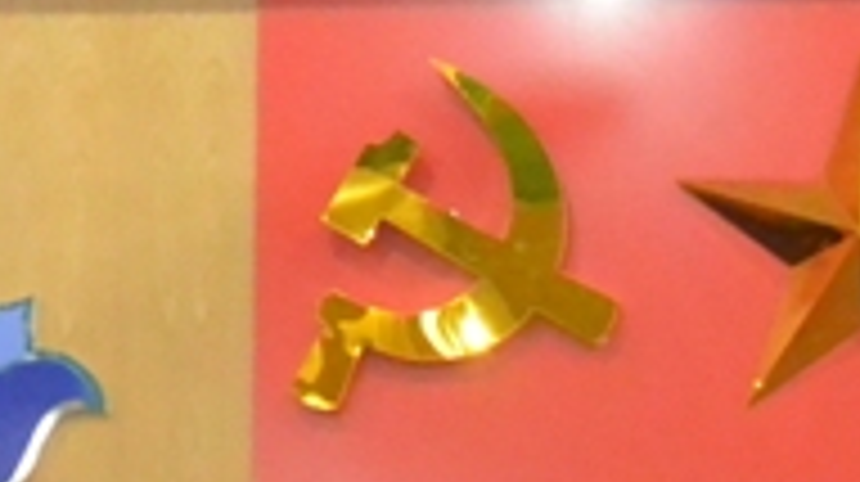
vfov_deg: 4.4
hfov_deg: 8.0
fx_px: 6014
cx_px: 1454
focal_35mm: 264
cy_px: 1390
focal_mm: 17.5
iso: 2000
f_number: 4.5
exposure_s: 1/60
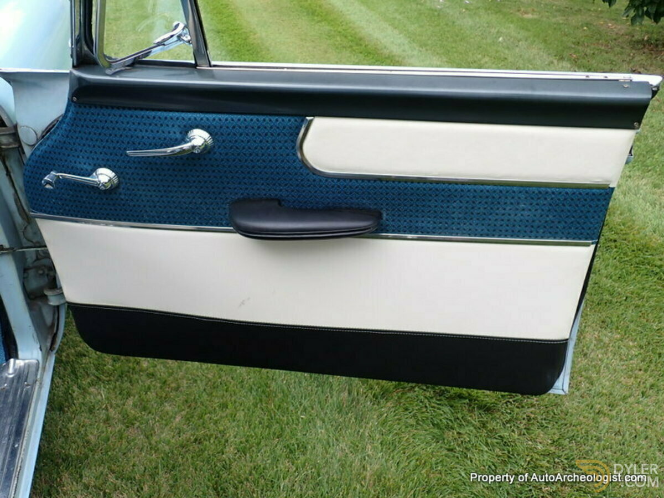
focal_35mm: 30
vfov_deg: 46.8
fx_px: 575
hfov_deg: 60.0
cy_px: 249
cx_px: 332
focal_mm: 5.4
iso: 100
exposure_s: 1/100
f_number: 3.2
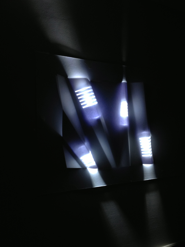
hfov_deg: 40.7
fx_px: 249
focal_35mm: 35
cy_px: 124
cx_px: 92
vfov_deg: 52.6
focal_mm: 4.28
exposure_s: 1/20
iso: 100
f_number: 2.4
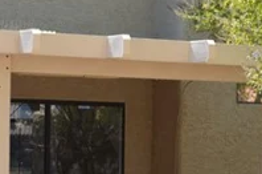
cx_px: 135
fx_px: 1180
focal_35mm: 163
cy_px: 93
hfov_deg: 12.7
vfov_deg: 8.4
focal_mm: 21
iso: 160
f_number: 8
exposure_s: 1/250
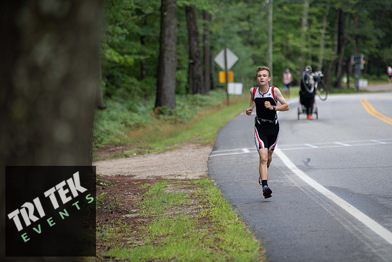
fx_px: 2178
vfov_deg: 6.9
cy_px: 131
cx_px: 196
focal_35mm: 200
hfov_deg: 10.3
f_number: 3.5
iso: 250
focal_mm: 200
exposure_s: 1/400
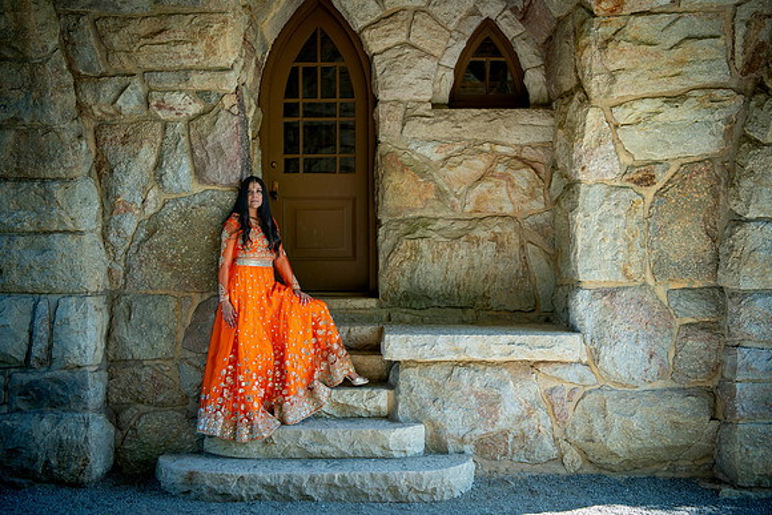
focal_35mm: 40
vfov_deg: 33.1
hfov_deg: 48.0
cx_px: 382
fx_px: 867
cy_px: 254
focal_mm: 38
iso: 160
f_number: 2.8
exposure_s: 1/250
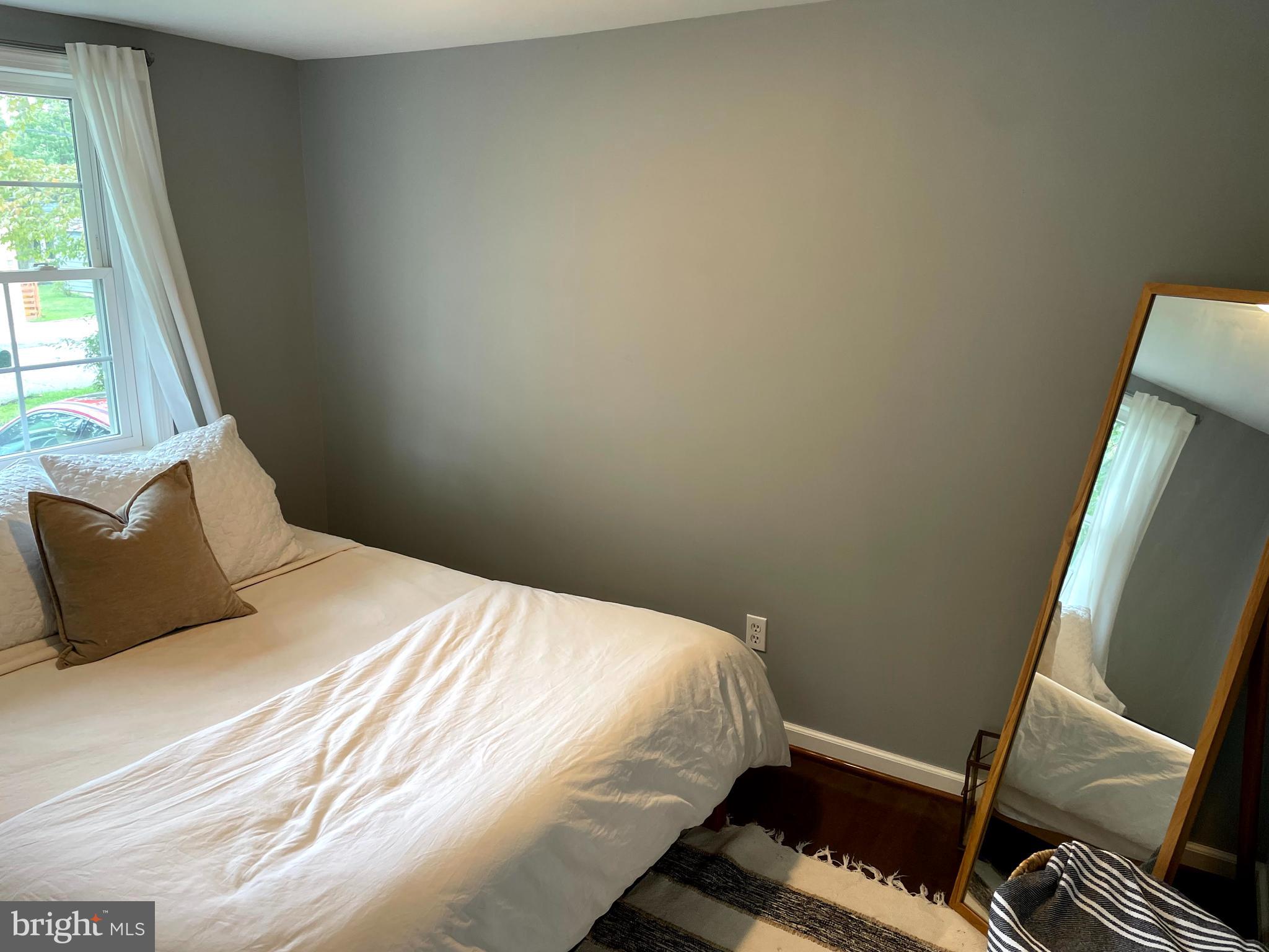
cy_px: 476
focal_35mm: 26
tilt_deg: -14.9
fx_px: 953
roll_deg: -0.5
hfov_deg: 67.3
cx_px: 634
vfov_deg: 53.1
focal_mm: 4.2
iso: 125
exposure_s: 1/120
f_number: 1.6
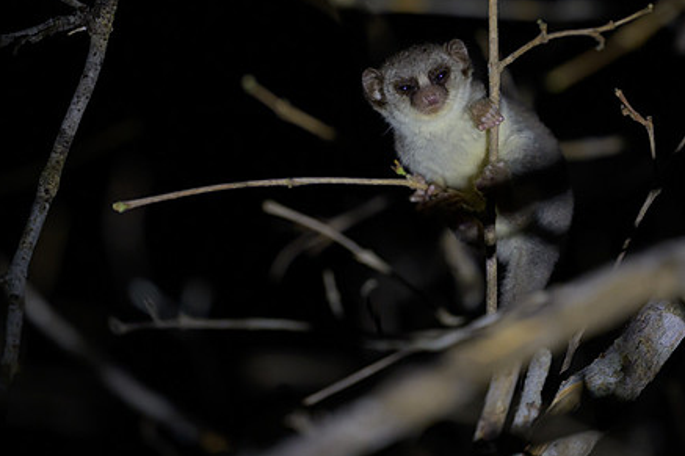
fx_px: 13523
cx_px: 361
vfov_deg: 1.9
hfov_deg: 2.9
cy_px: 116
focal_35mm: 711
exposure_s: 1/640
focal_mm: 400
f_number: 2.8
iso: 1000
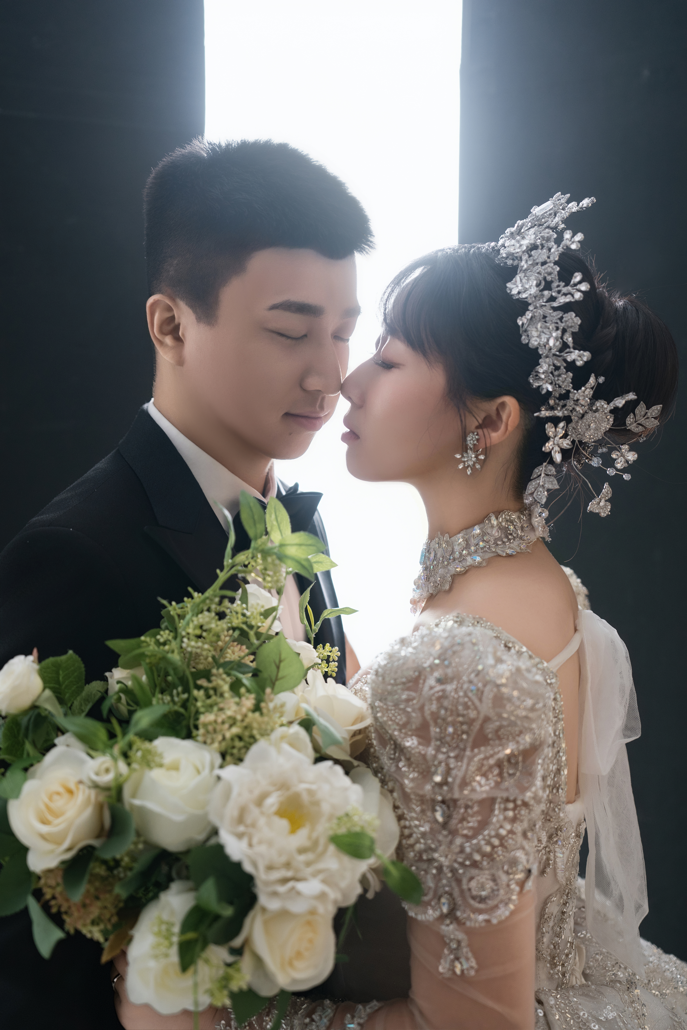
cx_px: 344
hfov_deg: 28.1
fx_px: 1374
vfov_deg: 41.1
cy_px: 515
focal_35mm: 48
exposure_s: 1/60
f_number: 2.8
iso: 400
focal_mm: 48
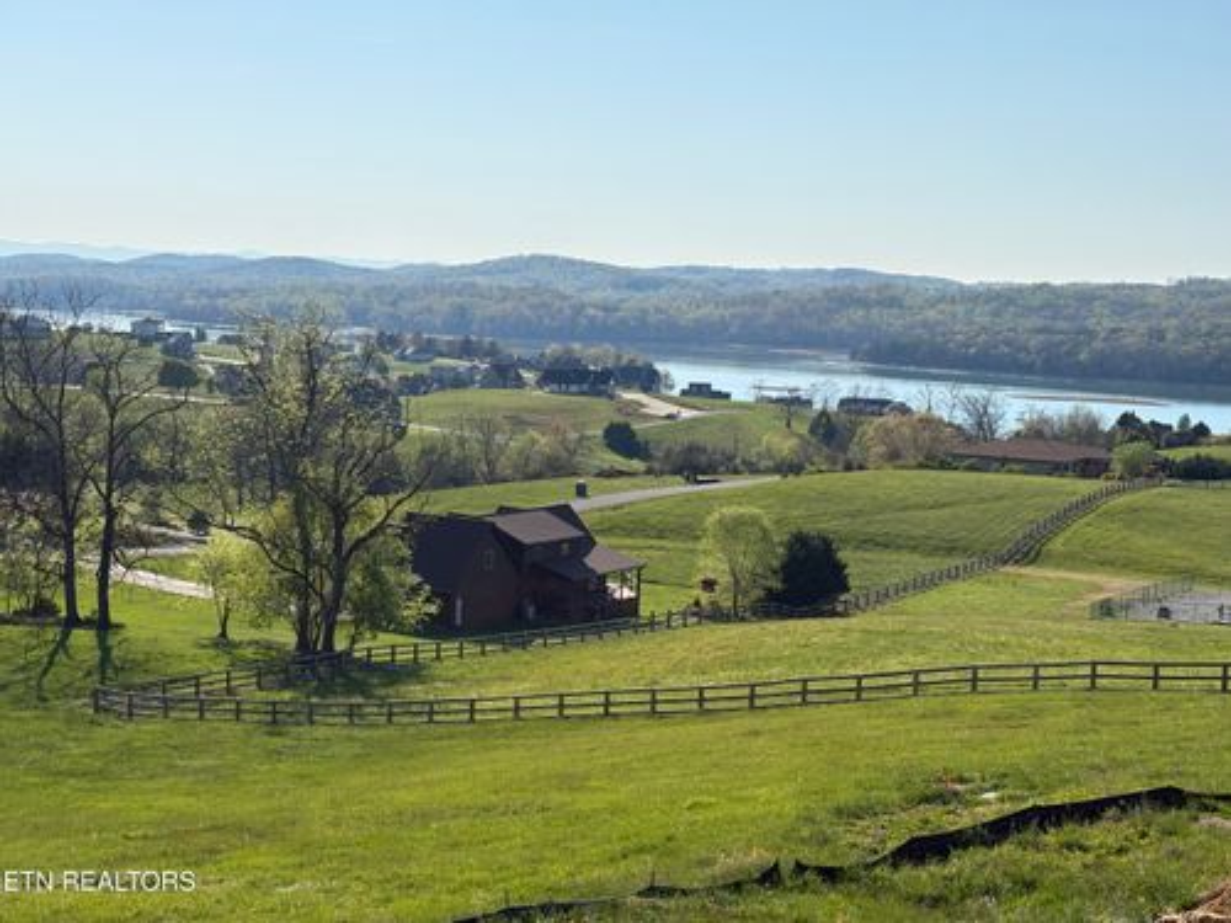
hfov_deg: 36.8
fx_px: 1849
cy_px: 462
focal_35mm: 52
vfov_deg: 28.0
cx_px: 616
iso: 25
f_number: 1.6
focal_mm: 5.96
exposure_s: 1/4630
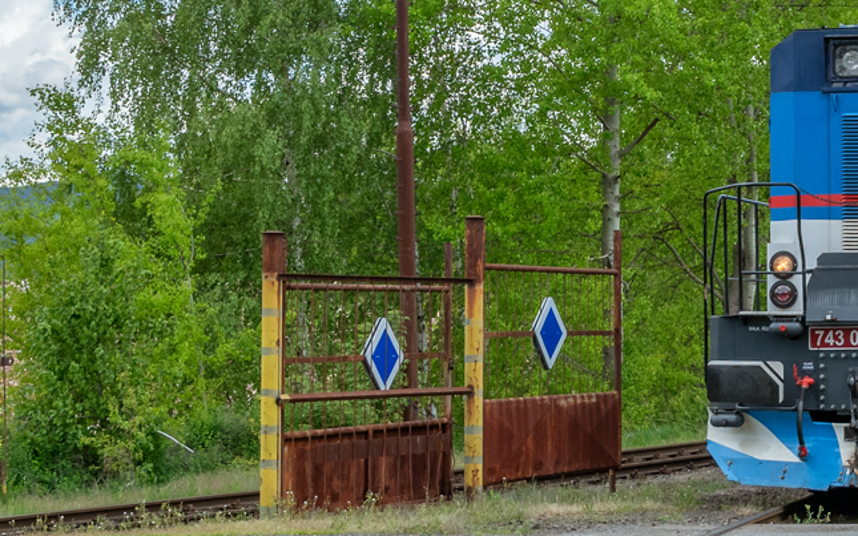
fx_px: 2128
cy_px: 46
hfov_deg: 22.4
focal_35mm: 91
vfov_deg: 14.2
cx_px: 724
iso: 200
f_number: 9
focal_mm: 24
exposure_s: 1/500
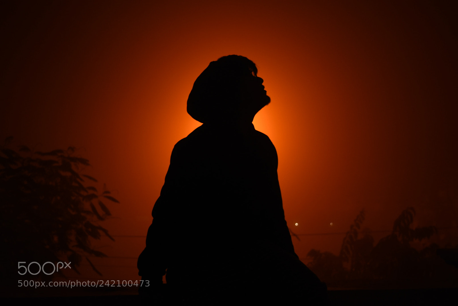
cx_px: 229
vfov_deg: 29.0
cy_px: 153
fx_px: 592
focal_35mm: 46
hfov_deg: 42.3
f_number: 4.2
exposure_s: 1/30
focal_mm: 31
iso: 320
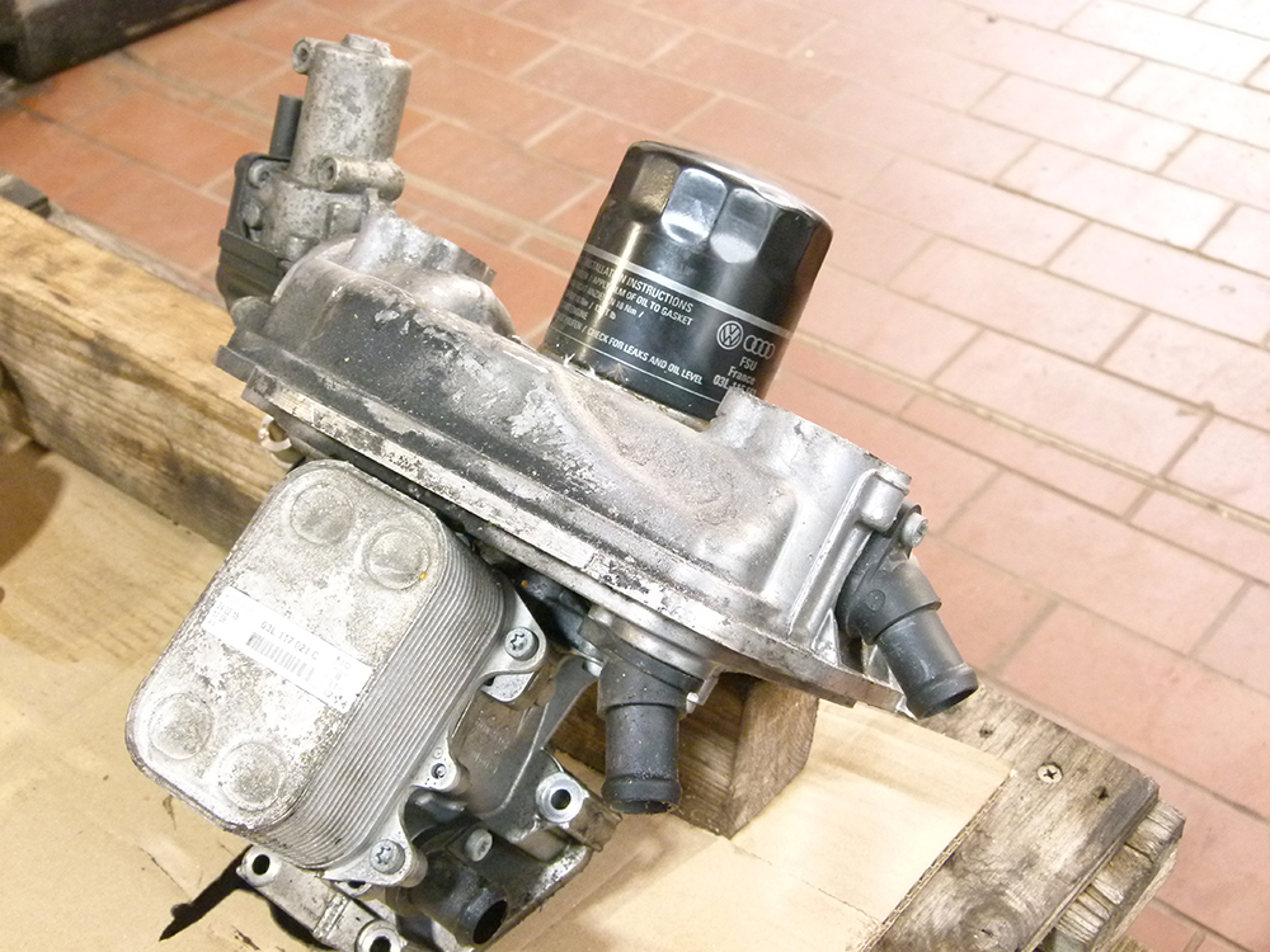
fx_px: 1871
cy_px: 476
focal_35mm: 51
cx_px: 635
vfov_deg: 28.6
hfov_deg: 37.5
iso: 400
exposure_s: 1/25
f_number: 3.2
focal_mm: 9.2
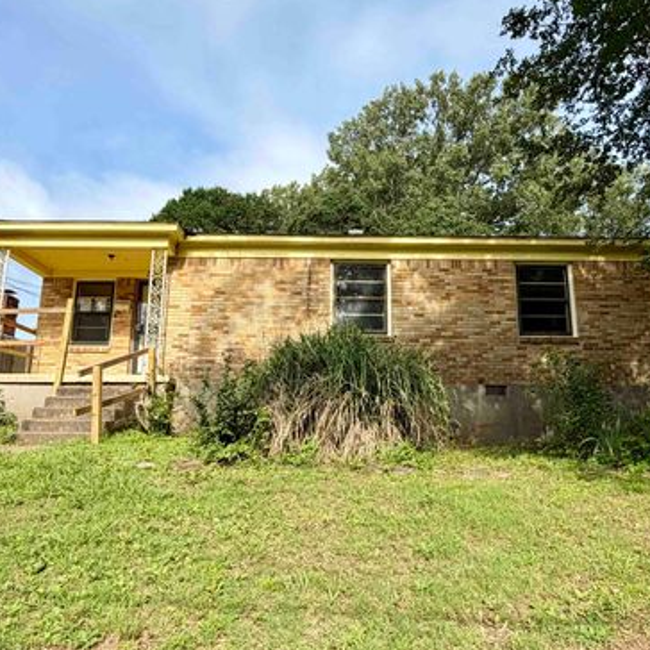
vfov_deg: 84.0
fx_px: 361
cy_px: 327
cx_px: 348
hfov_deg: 83.8
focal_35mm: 17
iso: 32
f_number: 2.2
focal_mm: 2.22
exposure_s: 1/770
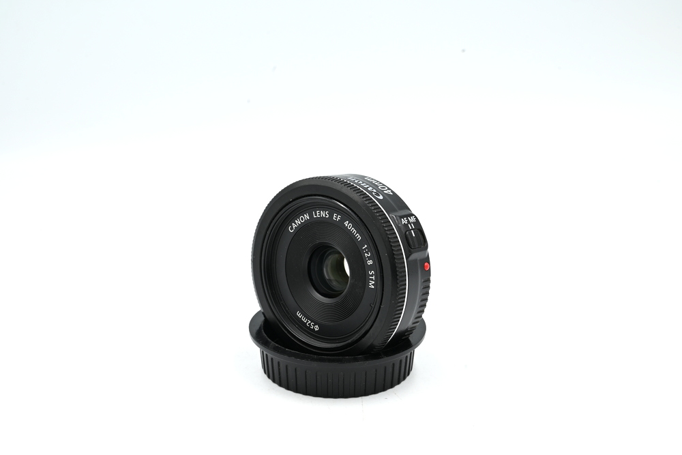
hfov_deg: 30.1
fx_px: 1269
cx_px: 341
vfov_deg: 20.3
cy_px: 228
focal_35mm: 67
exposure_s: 1/15
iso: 100
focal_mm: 67
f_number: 14
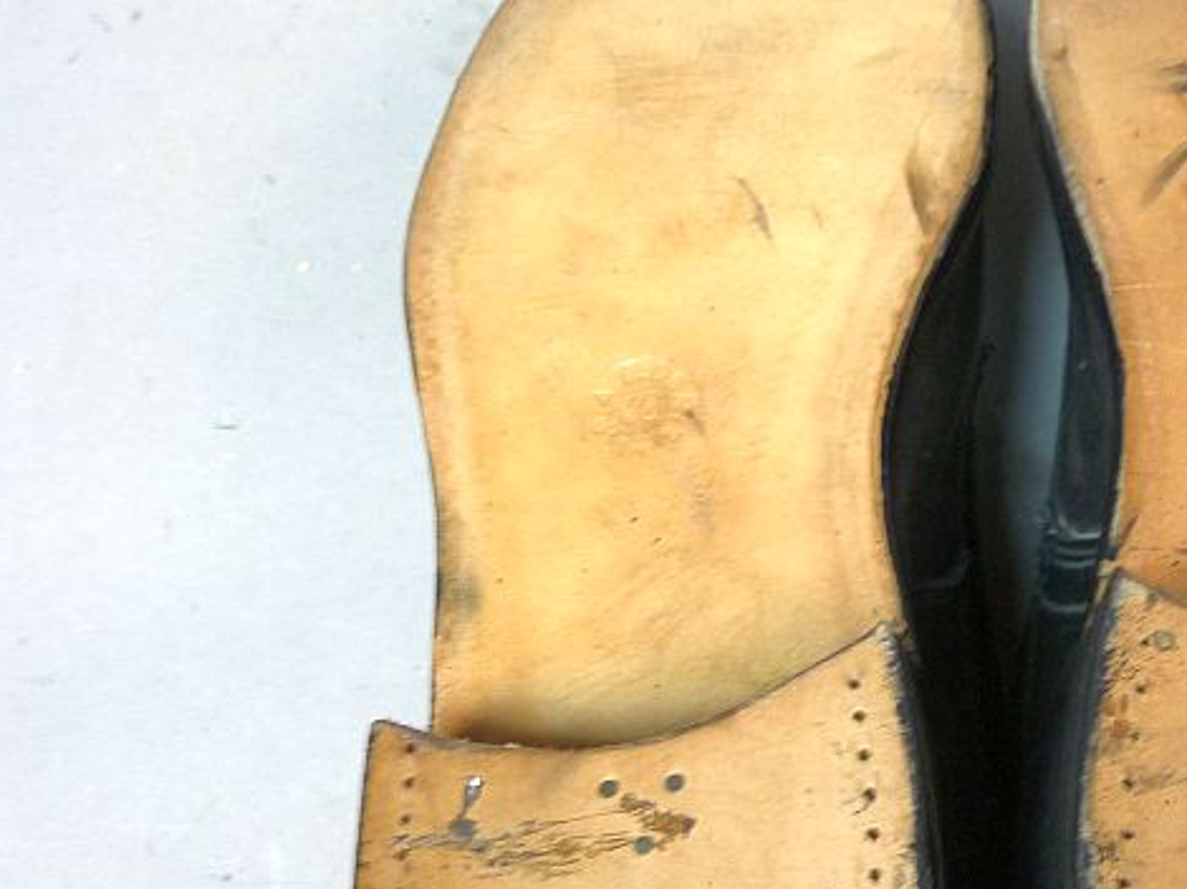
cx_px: 957
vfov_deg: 31.4
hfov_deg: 39.6
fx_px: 1577
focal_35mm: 46
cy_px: 528
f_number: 2.8
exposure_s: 1/30
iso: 200
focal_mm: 4.8
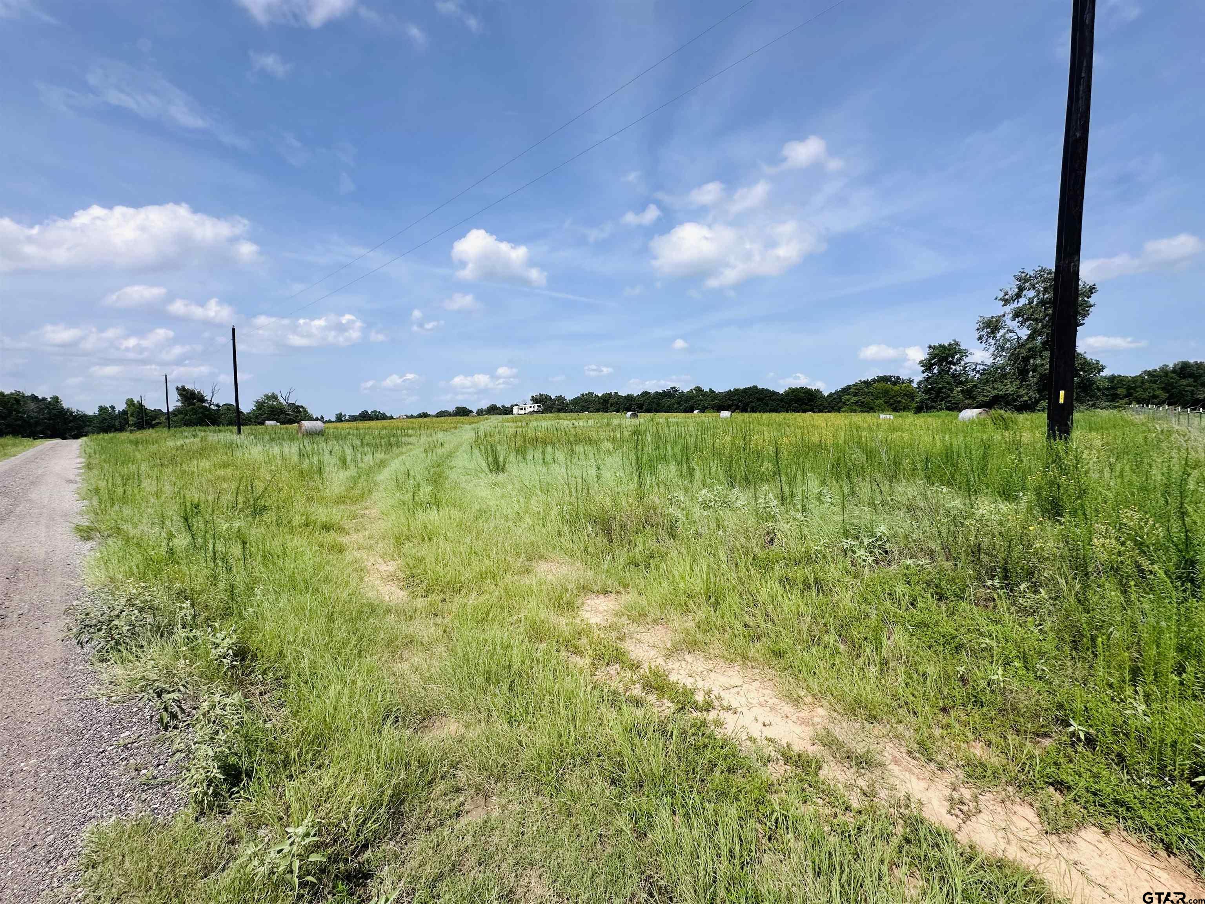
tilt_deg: -1.9
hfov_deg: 102.1
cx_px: 602
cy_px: 452
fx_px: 487
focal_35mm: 14
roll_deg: +0.6
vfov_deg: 85.7
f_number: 2.2
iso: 50
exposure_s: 1/2882
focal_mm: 2.22
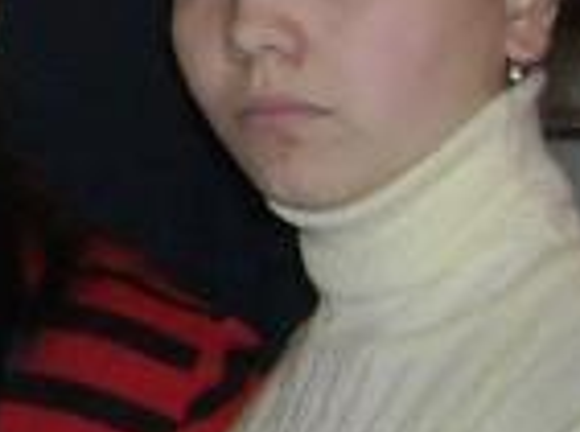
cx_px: -1139
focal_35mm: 239
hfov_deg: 7.4
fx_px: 3994
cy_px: -506
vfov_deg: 6.0
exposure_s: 1/60
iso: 200
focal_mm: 5.7
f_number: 2.8
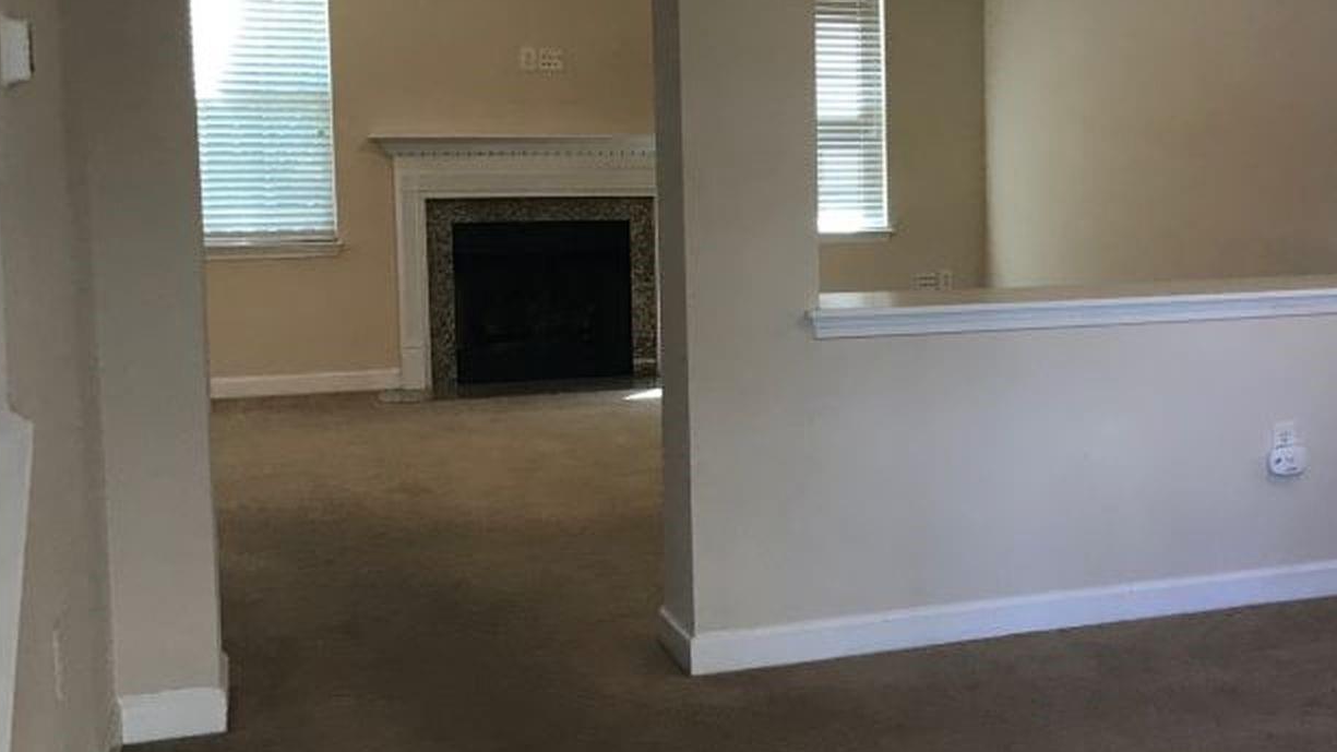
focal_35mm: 51
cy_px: 343
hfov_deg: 38.9
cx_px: 1084
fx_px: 1808
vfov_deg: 23.5
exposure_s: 1/40
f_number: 1.8
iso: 25
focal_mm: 3.99
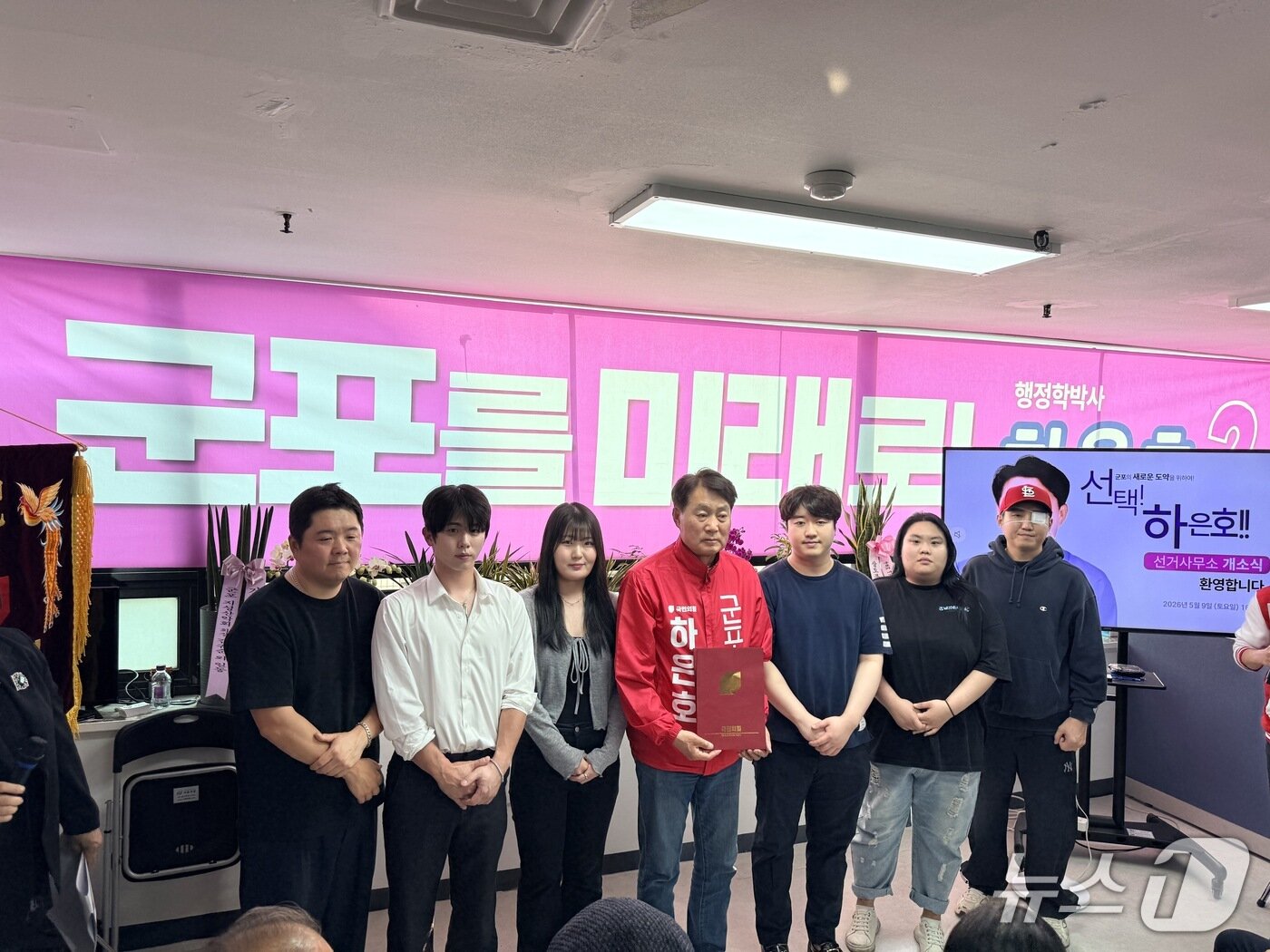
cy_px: 476
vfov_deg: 56.8
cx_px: 635
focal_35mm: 24
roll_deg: -1.4
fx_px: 881
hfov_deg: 71.6
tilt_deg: -1.2
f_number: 1.78
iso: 100
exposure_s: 1/308
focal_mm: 6.76
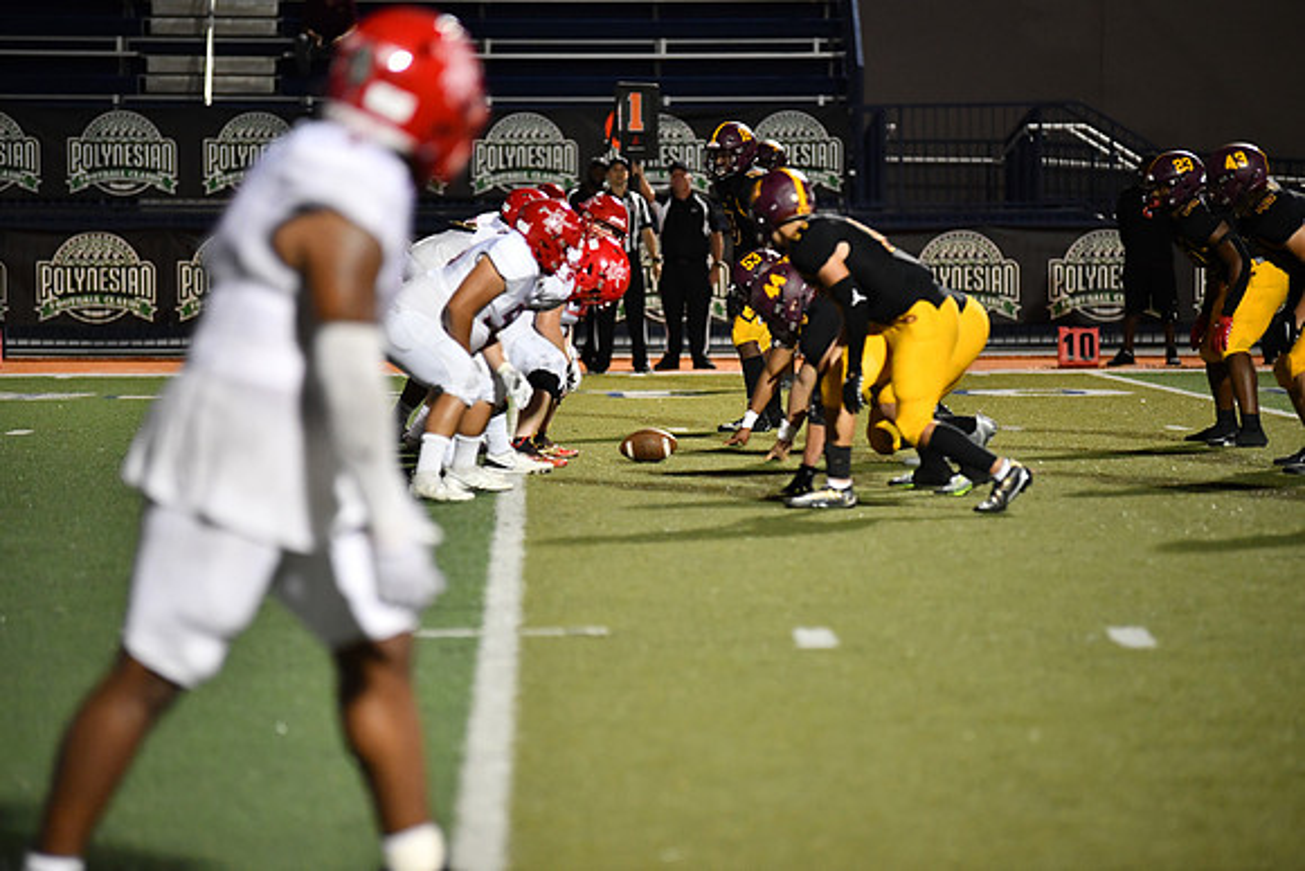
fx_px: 6345
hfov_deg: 11.7
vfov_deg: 7.9
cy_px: 436
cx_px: 652
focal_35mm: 175
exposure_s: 1/1250
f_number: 2.8
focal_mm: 175
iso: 4500
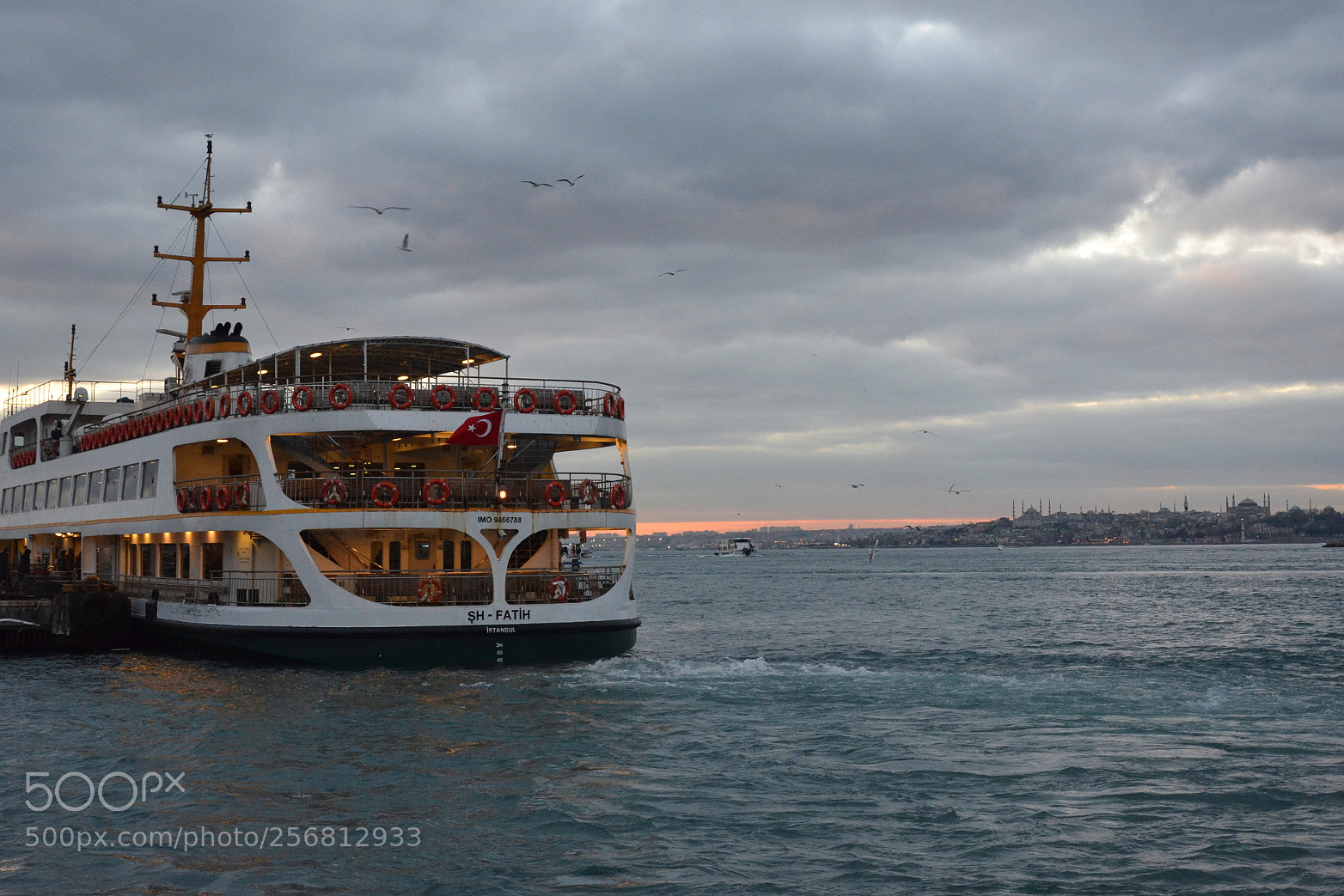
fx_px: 1829
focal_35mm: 49
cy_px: 450
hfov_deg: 40.3
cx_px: 659
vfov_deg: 27.5
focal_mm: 32
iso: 2000
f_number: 6.3
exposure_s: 1/160
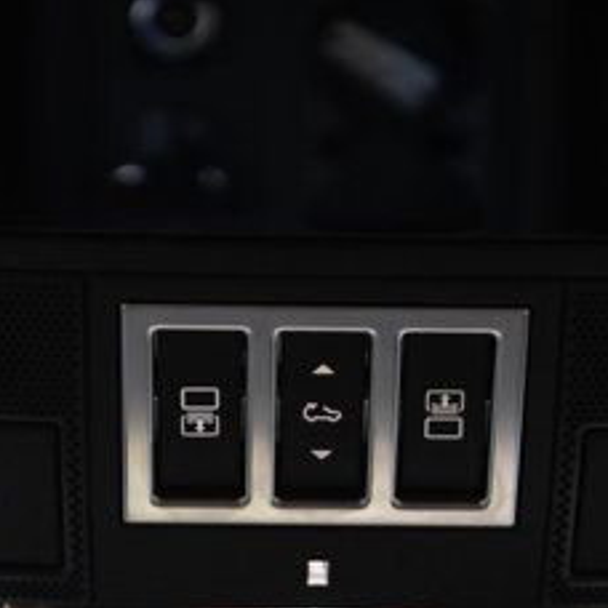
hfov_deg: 10.2
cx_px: 360
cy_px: 349
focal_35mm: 172
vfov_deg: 10.2
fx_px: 3418
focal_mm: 48
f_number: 3.2
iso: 640
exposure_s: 1/200
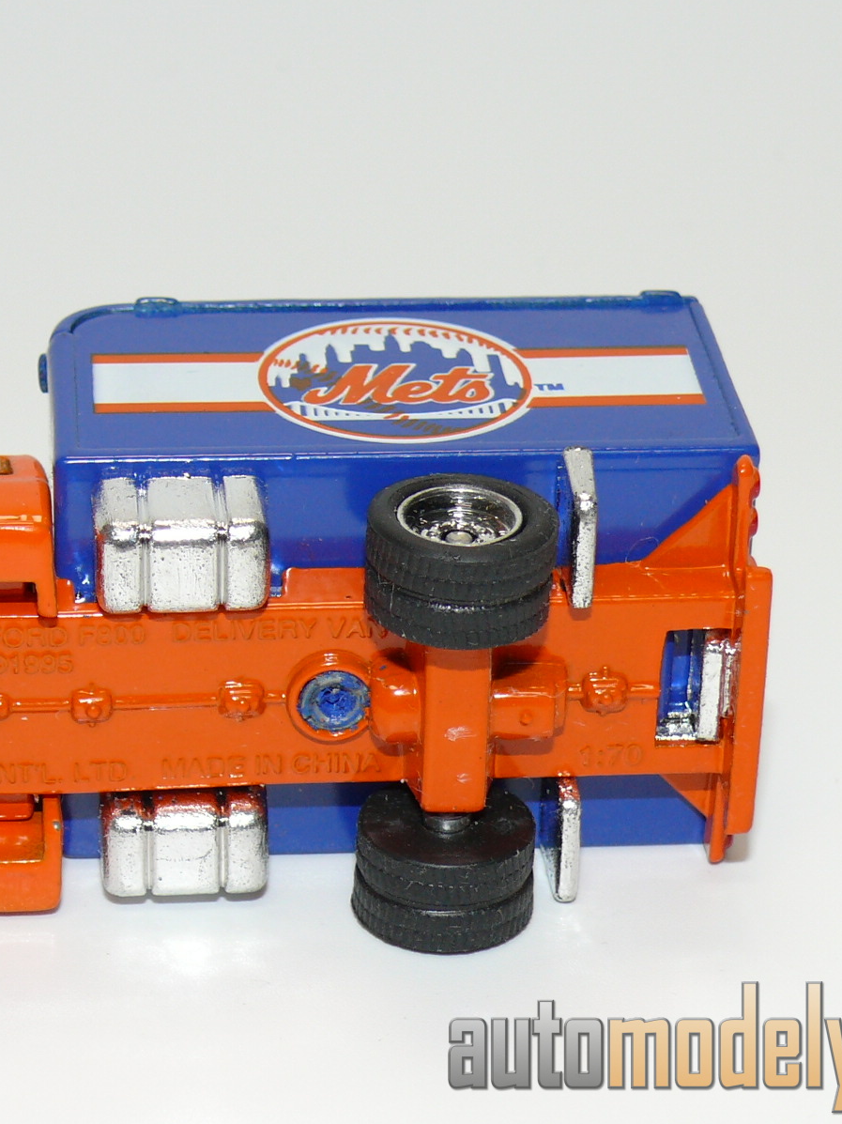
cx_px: 232
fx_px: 3861
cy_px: 562
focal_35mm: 119
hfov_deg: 12.4
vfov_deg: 16.6
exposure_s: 1/30
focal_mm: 12.4
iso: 100
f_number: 4
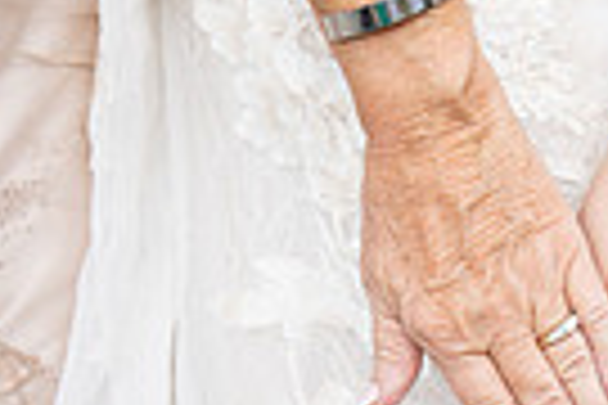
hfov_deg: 17.5
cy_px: 542
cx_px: 473
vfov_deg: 11.5
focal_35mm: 116
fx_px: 1959
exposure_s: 1/80
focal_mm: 27
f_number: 4.5
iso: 200
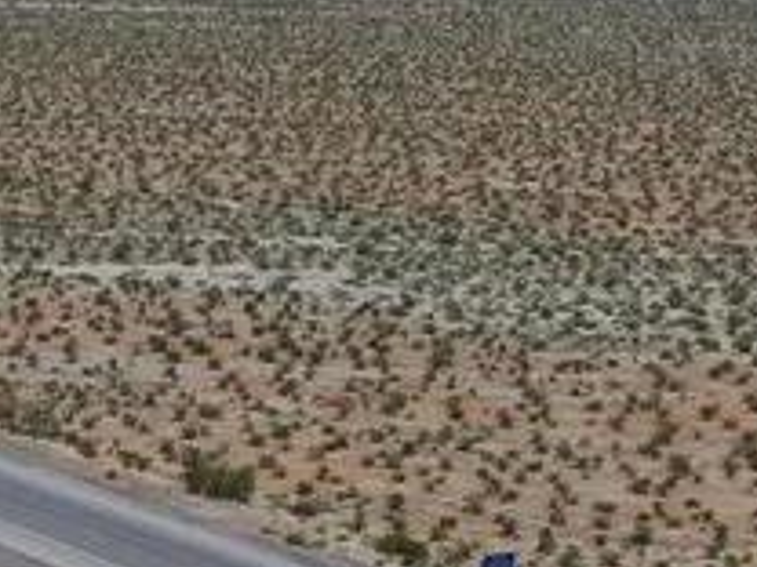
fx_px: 2580
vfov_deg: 12.3
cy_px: 625
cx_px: -62
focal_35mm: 118
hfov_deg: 16.2
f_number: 2.8
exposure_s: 1/2000
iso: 110
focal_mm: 4.39
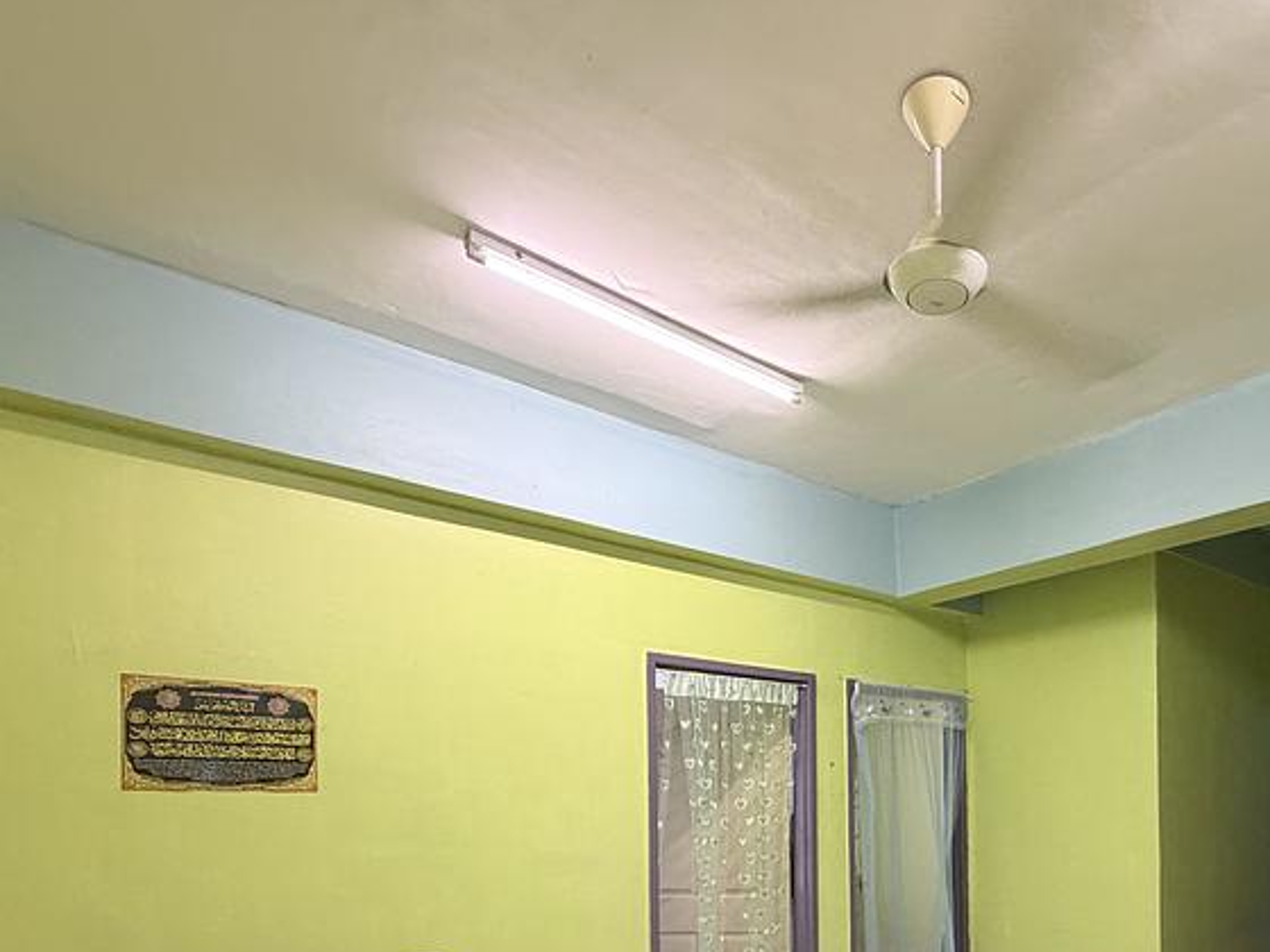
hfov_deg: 69.1
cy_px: 811
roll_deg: +0.5
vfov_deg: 51.8
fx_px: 881
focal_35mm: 24
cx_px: 871
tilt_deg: -0.2
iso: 320
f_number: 2.2
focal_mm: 2.22
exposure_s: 1/50
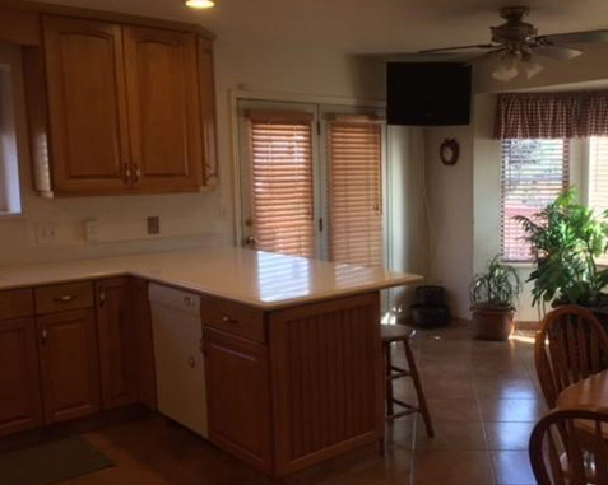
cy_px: 257
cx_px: 405
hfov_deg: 47.2
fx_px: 683
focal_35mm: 38
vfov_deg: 39.1
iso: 40
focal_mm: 4.15
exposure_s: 1/60
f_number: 2.2
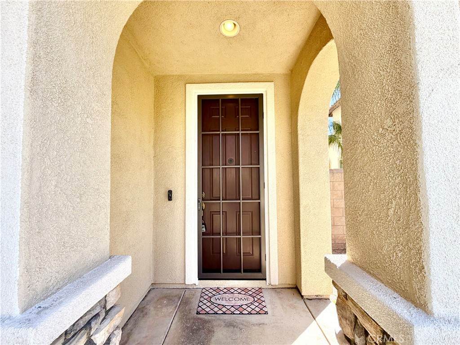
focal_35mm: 14
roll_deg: +0.4
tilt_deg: +2.5
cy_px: 172
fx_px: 186
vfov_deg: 85.7
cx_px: 230
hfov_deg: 102.1
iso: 50
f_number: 2.2
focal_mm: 2.22
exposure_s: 1/315
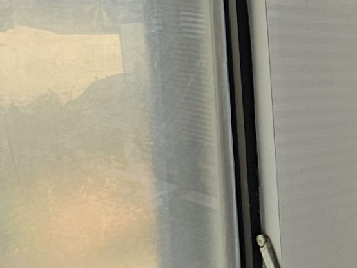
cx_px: 987
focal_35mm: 166
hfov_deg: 9.8
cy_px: 10
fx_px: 1713
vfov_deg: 8.9
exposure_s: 1/120
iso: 32
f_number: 1.7
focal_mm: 6.3
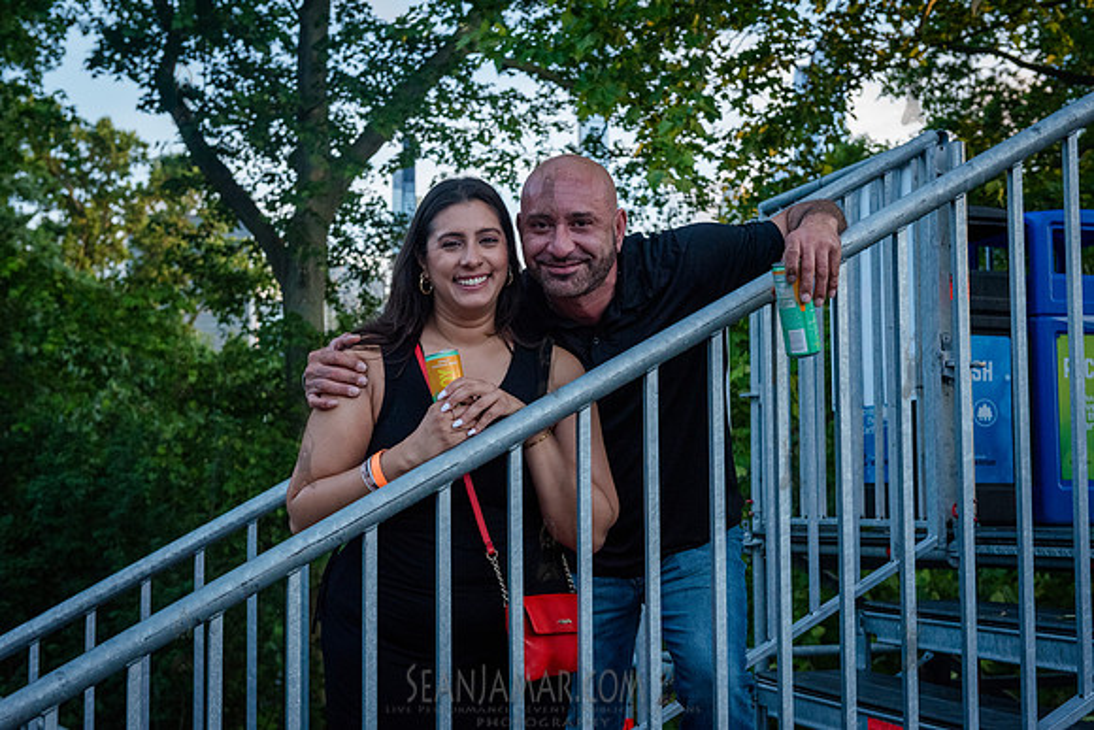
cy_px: 365
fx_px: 1672
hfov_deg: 36.2
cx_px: 547
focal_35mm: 55
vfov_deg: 24.6
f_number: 5.6
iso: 2500
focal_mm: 55
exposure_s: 1/500
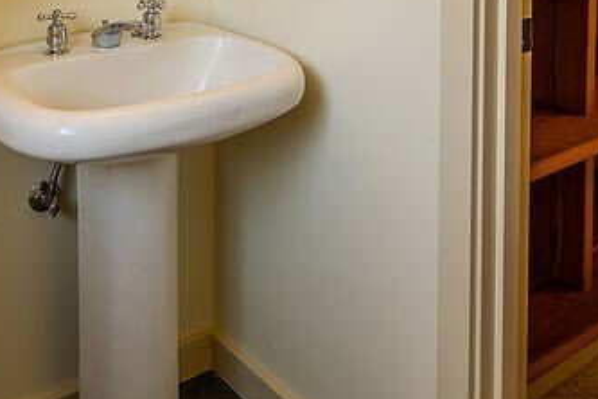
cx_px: 205
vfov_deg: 27.3
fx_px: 714
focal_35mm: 43
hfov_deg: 44.8
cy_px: -87
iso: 200
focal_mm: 14
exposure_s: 1/80
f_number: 4
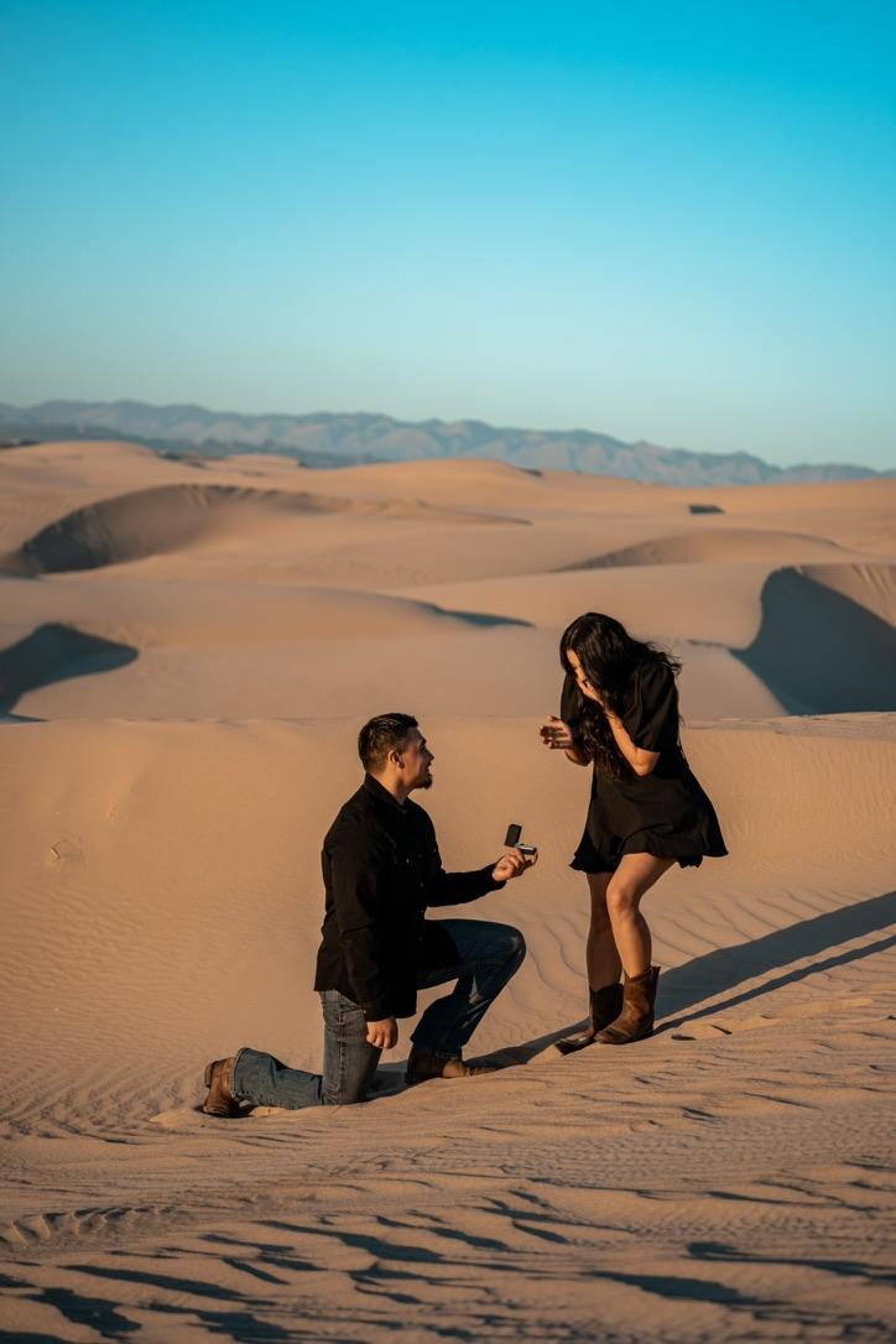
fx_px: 2613
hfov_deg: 19.5
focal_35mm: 70
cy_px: 672
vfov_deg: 28.8
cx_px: 448
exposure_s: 1/800
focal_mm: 70
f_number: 2.8
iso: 100
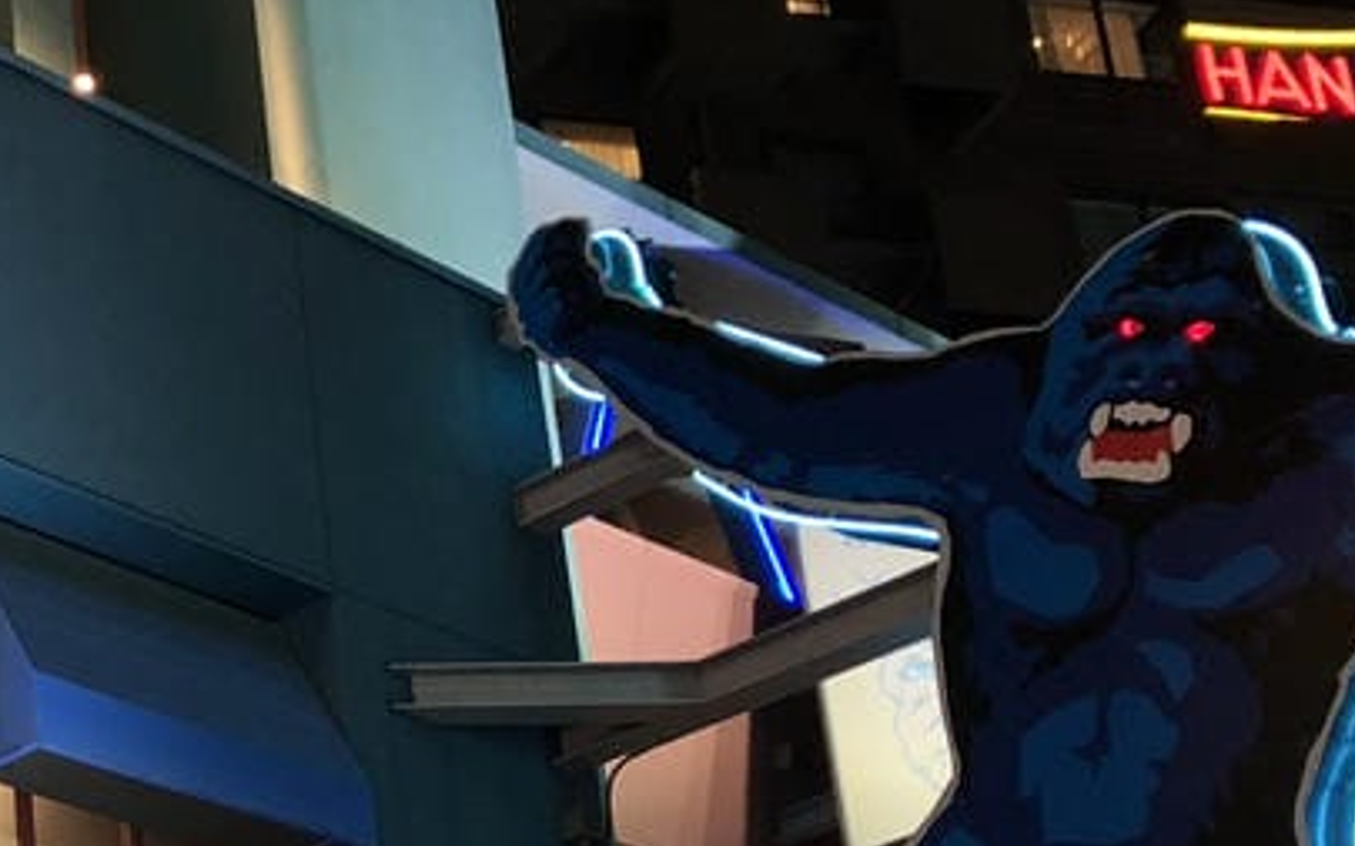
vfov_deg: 14.1
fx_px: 3360
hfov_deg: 21.3
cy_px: 883
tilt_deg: +20.9
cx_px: -258
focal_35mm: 91
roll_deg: +1.5
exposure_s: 1/20
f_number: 1.8
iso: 40
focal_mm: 3.99
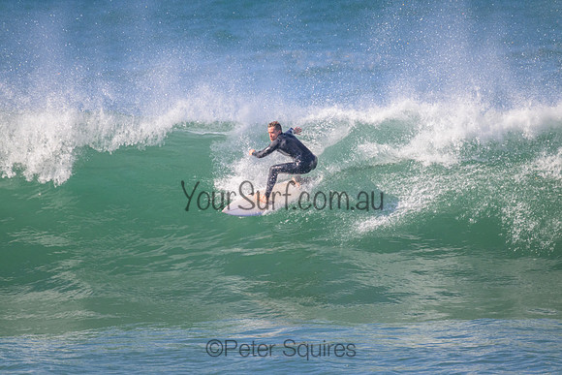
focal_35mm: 800
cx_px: 281
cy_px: 188
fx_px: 12491
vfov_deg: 1.7
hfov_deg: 2.6
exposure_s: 1/2000
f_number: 11
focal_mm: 800
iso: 1600
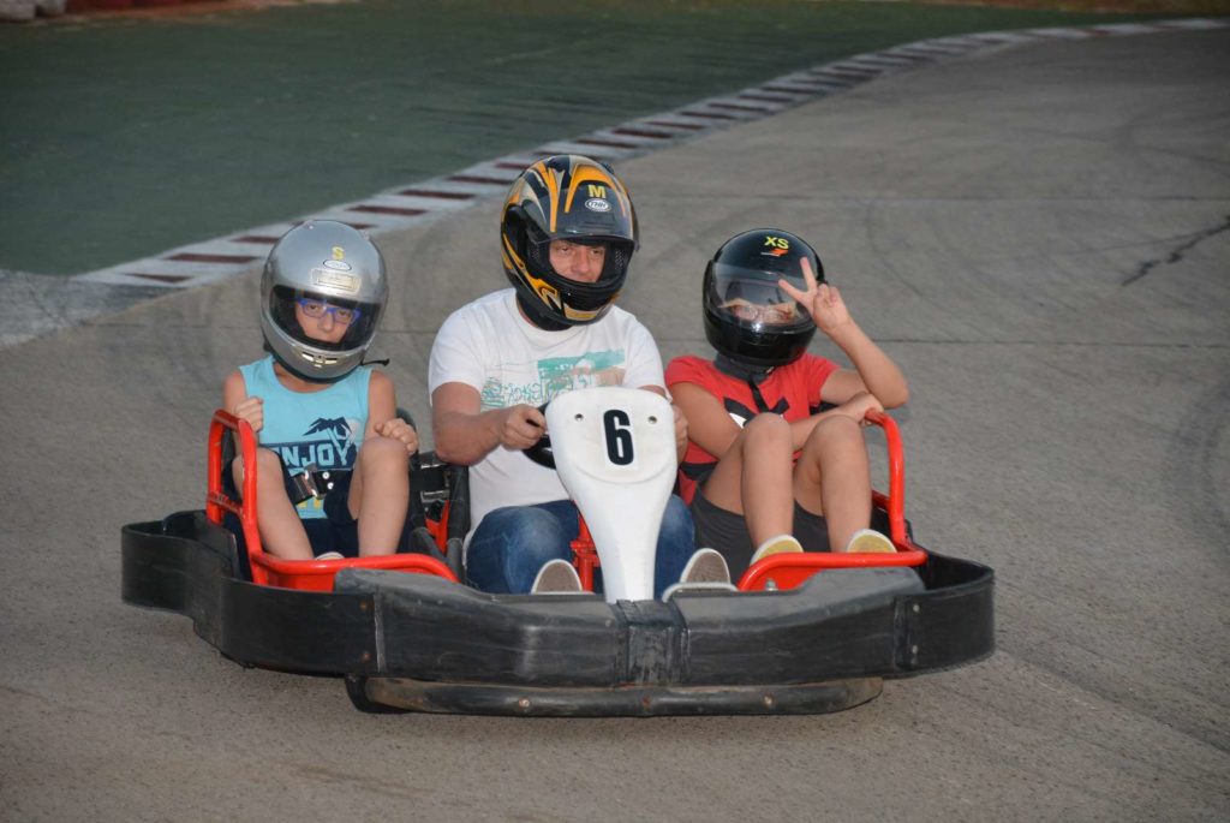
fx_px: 5951
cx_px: 615
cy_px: 412
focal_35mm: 174
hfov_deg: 11.8
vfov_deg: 7.9
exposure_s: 1/200
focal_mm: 116
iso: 1250
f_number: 5.6
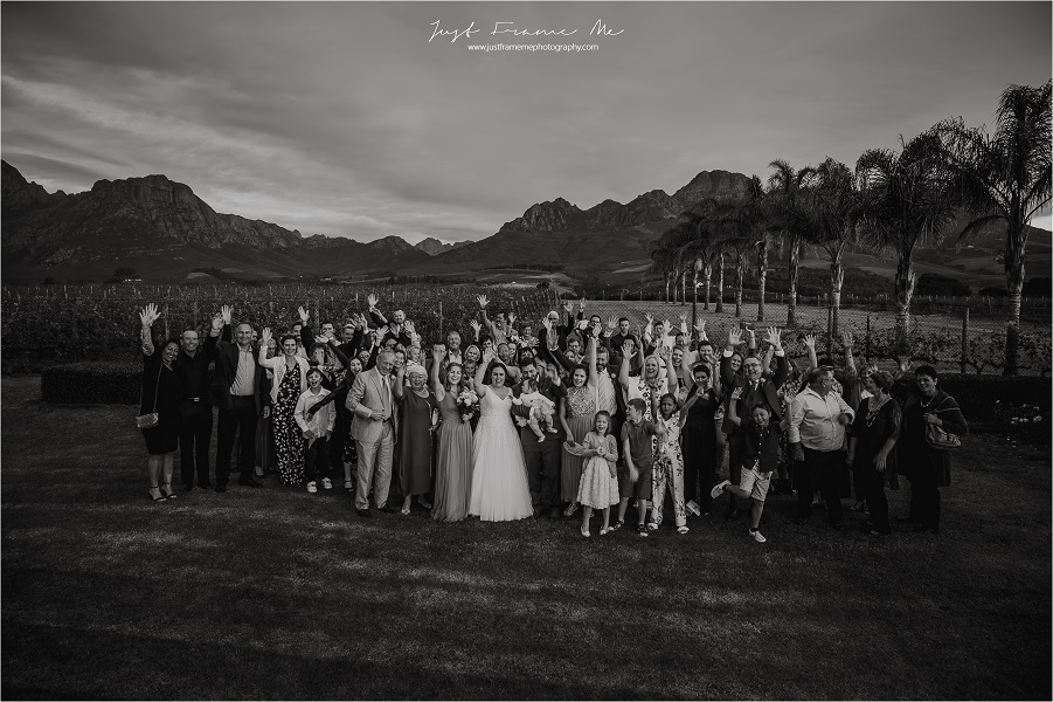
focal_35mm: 24
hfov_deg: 73.8
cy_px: 351
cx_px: 526
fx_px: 702
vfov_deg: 53.1
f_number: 4
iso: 100
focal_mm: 24
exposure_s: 1/30
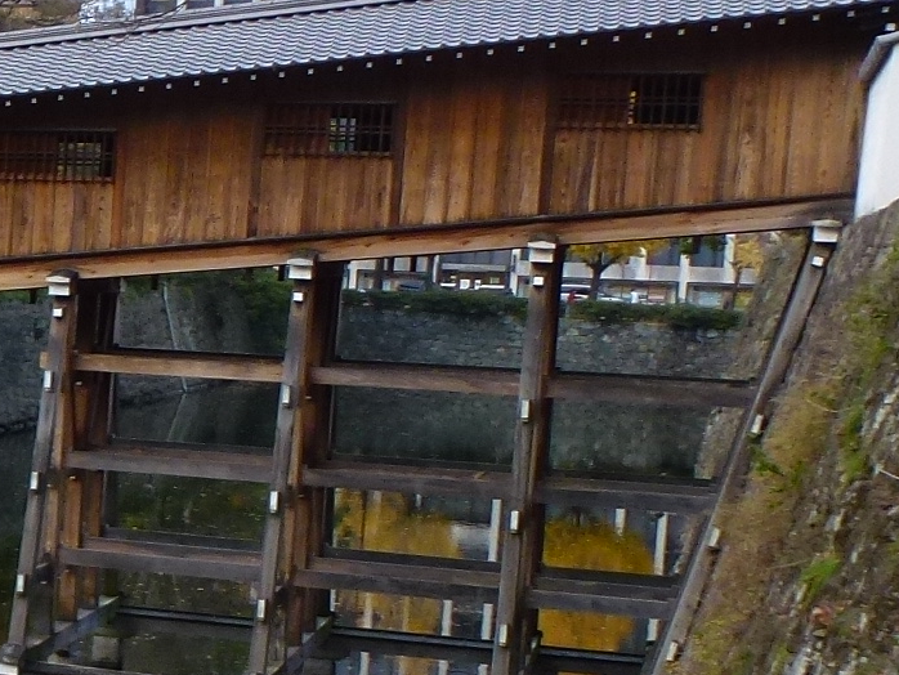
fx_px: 2286
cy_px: 487
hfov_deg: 18.4
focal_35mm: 88
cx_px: -617
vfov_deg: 16.7
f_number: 3.3
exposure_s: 1/60
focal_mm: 4.3
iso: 125
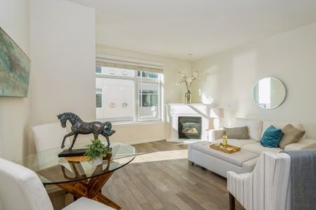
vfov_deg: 70.3
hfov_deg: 93.3
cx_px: 164
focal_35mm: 17
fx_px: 149
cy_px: 100
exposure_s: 1/50
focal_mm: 14
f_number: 8
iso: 200
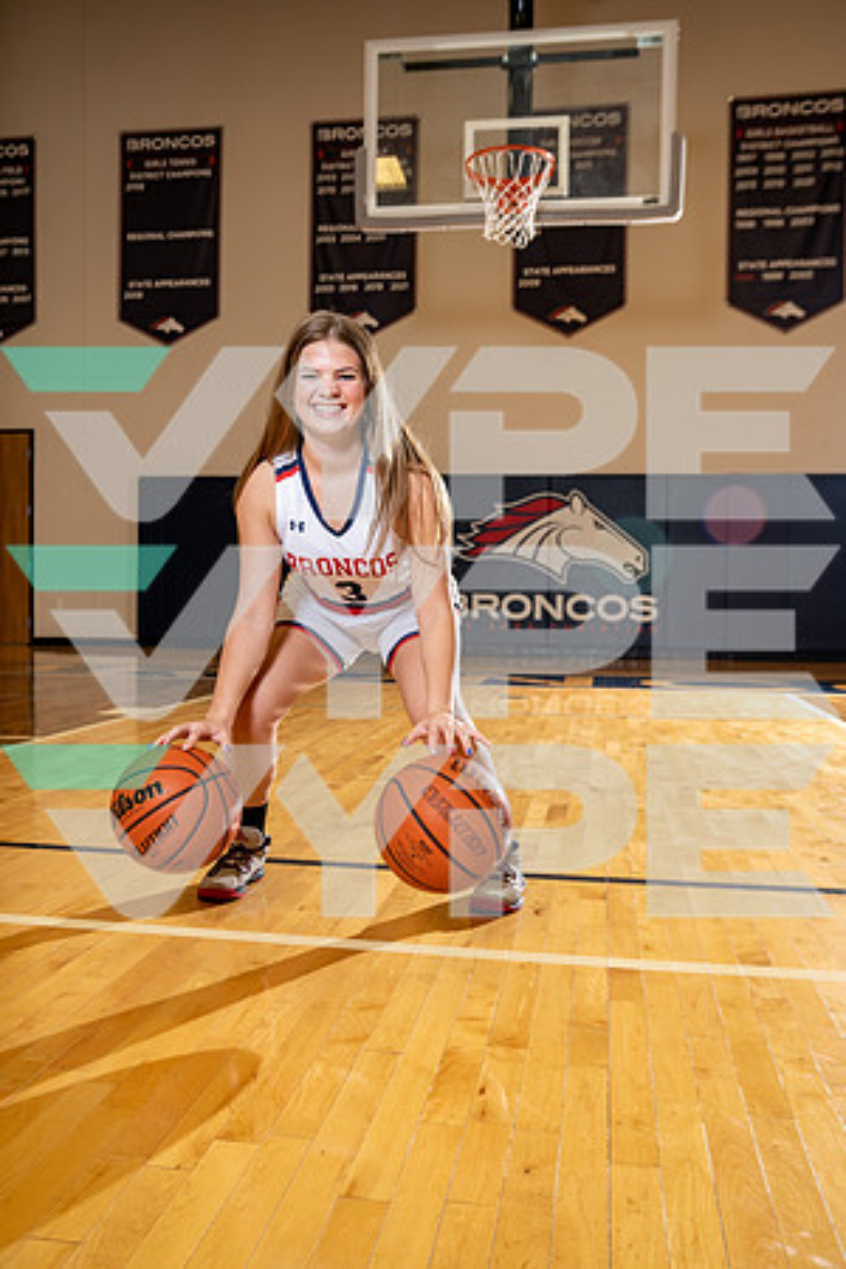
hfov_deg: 42.3
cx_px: 423
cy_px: 634
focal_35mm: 31
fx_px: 1093
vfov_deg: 60.3
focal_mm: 31
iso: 400
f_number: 4.5
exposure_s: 1/250
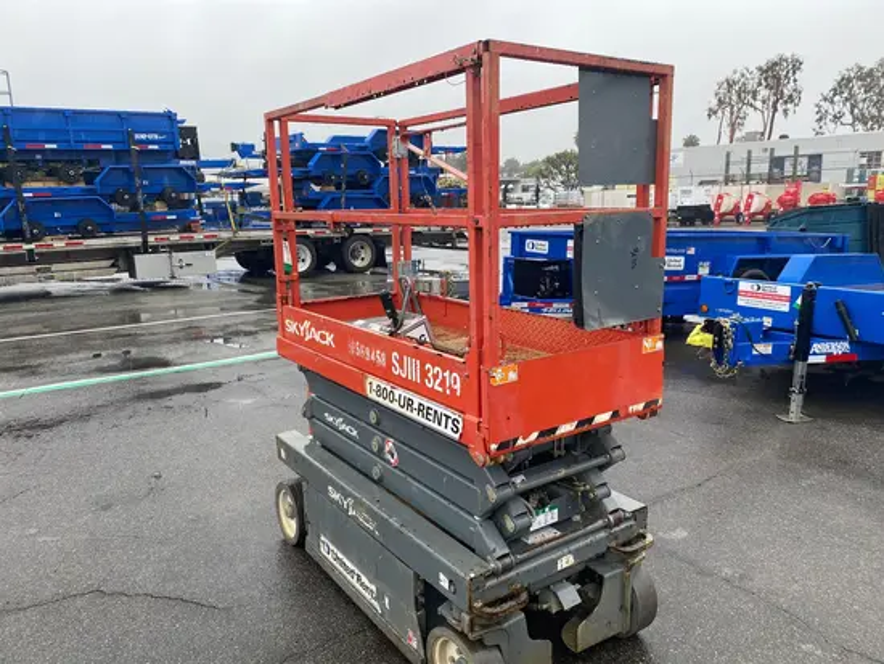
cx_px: 442
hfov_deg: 67.3
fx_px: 664
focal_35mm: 26
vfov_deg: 53.1
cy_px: 332
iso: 32
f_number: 1.8
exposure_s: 1/447
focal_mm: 4.25
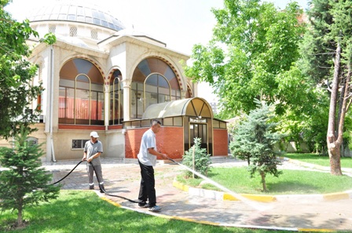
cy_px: 116
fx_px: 264
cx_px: 176
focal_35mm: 27
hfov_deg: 67.5
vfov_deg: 47.8
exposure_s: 1/200
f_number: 6.3
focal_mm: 18
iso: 200
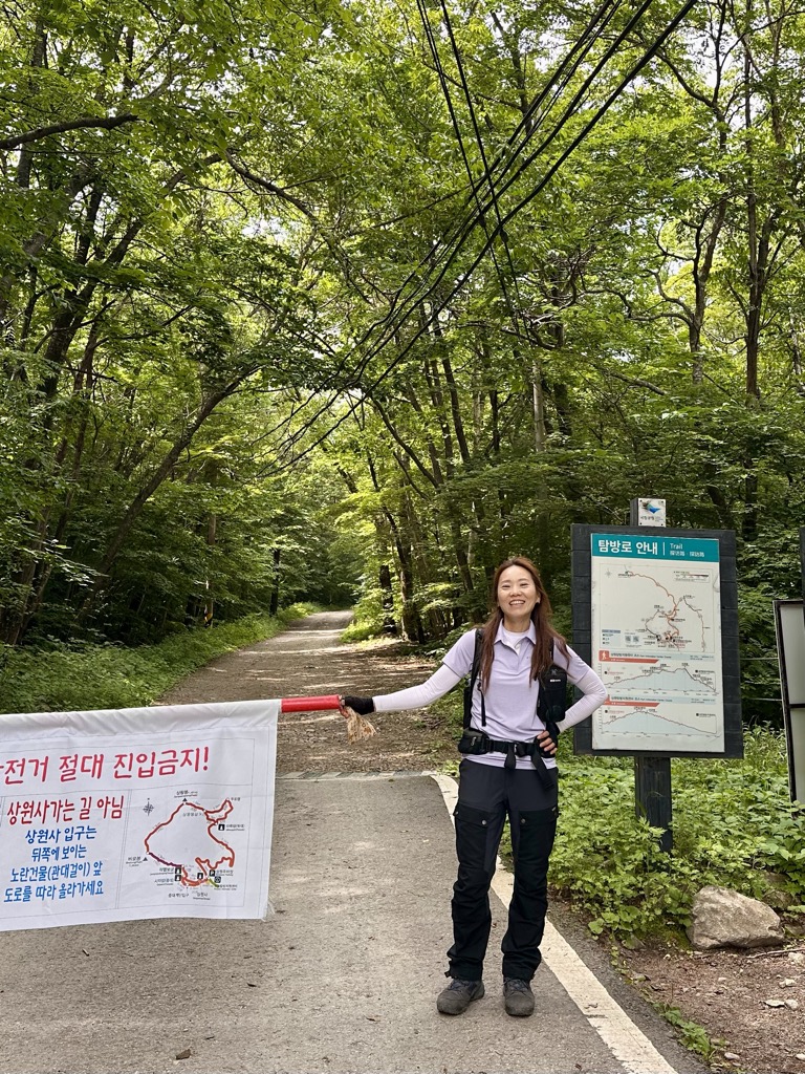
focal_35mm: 24
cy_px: 537
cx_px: 402
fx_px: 744
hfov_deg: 56.8
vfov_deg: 71.6
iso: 80
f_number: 1.78
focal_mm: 6.86
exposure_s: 1/439
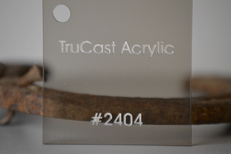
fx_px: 1923
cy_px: 77
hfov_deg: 6.9
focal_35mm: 300
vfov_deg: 4.6
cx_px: 116
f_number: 5.6
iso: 3200
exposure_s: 1/200
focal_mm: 200
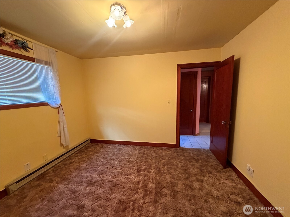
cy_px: 108
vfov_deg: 85.7
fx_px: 117
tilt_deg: -8.0
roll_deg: +1.7
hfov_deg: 102.1
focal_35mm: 14
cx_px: 145
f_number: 2.2
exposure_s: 1/60
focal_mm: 2.22
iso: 500
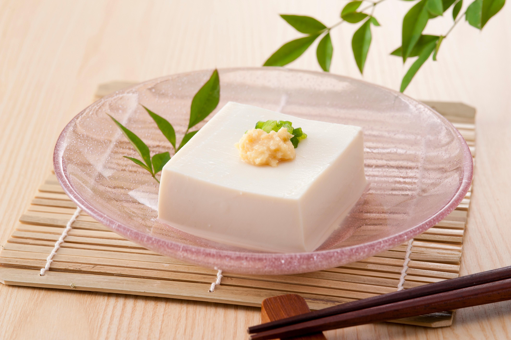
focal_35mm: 105
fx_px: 1489
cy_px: 170
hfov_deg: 19.5
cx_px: 256
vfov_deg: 13.0
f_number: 16
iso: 200
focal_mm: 105
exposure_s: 1/125
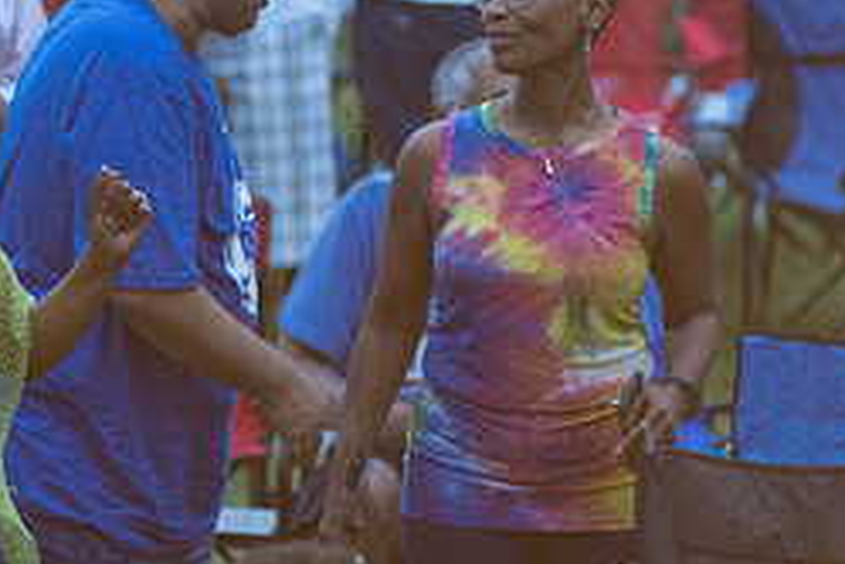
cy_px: 301
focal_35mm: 465
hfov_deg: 4.4
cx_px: -81
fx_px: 10914
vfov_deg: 3.0
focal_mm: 200
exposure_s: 1/160
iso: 4000
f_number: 3.5
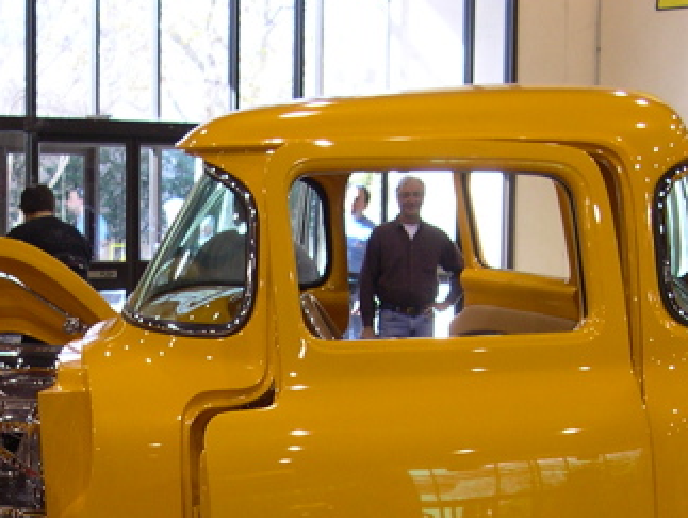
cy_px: 531
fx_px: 1870
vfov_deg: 15.4
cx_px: 185
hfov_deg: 20.7
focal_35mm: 94
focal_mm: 8
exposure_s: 1/49.5
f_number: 2.8
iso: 100
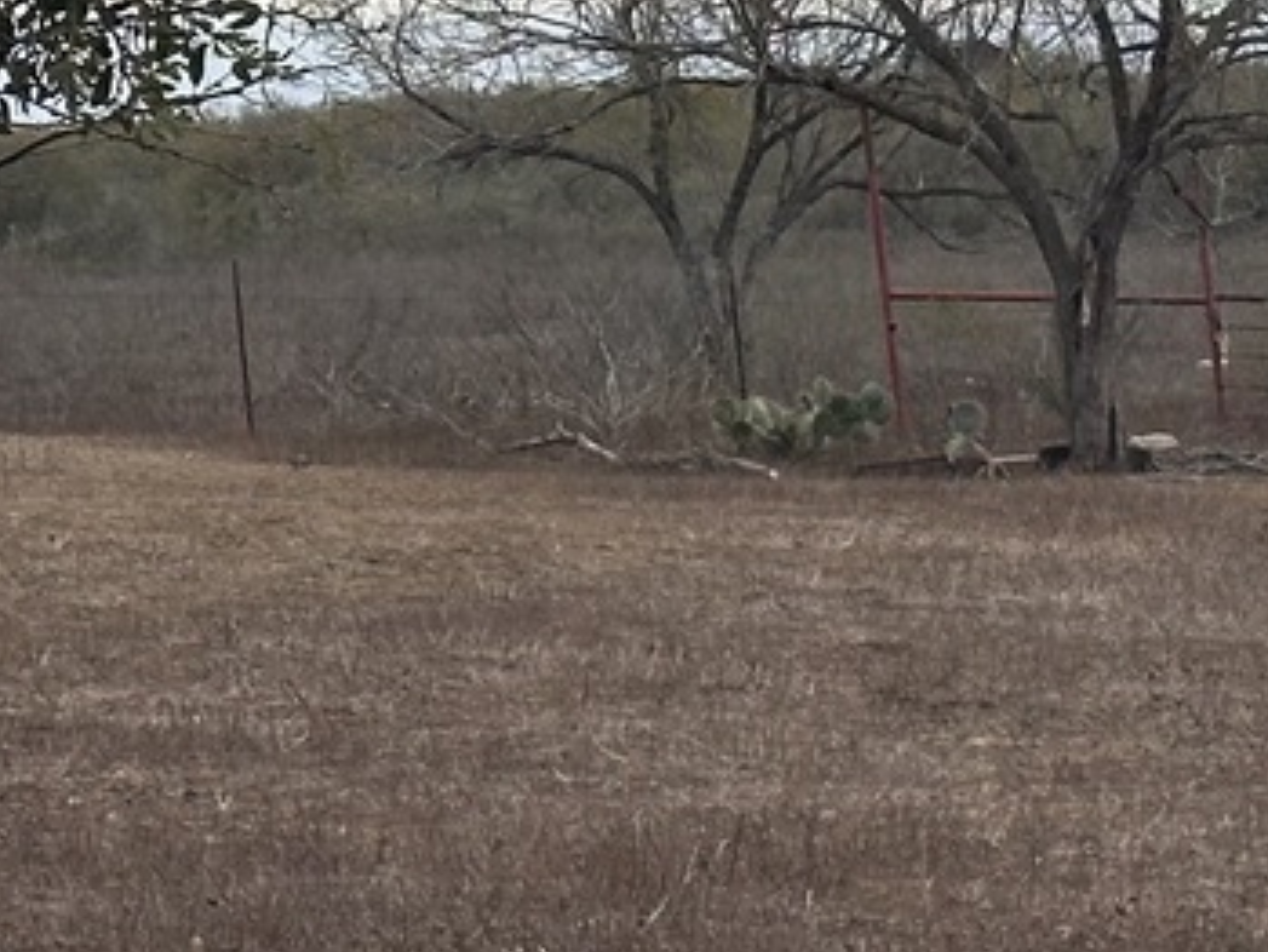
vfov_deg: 7.5
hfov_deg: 9.7
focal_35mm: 198
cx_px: 1933
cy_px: 153
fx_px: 7255
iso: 64
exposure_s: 1/5263
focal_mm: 6.86
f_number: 1.78
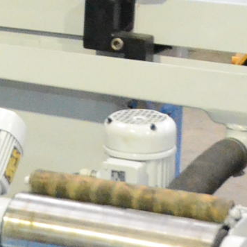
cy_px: 39
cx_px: -215
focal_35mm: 176
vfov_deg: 9.9
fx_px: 1421
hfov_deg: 9.4
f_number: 3.5
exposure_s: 1/640
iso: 6400
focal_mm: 20
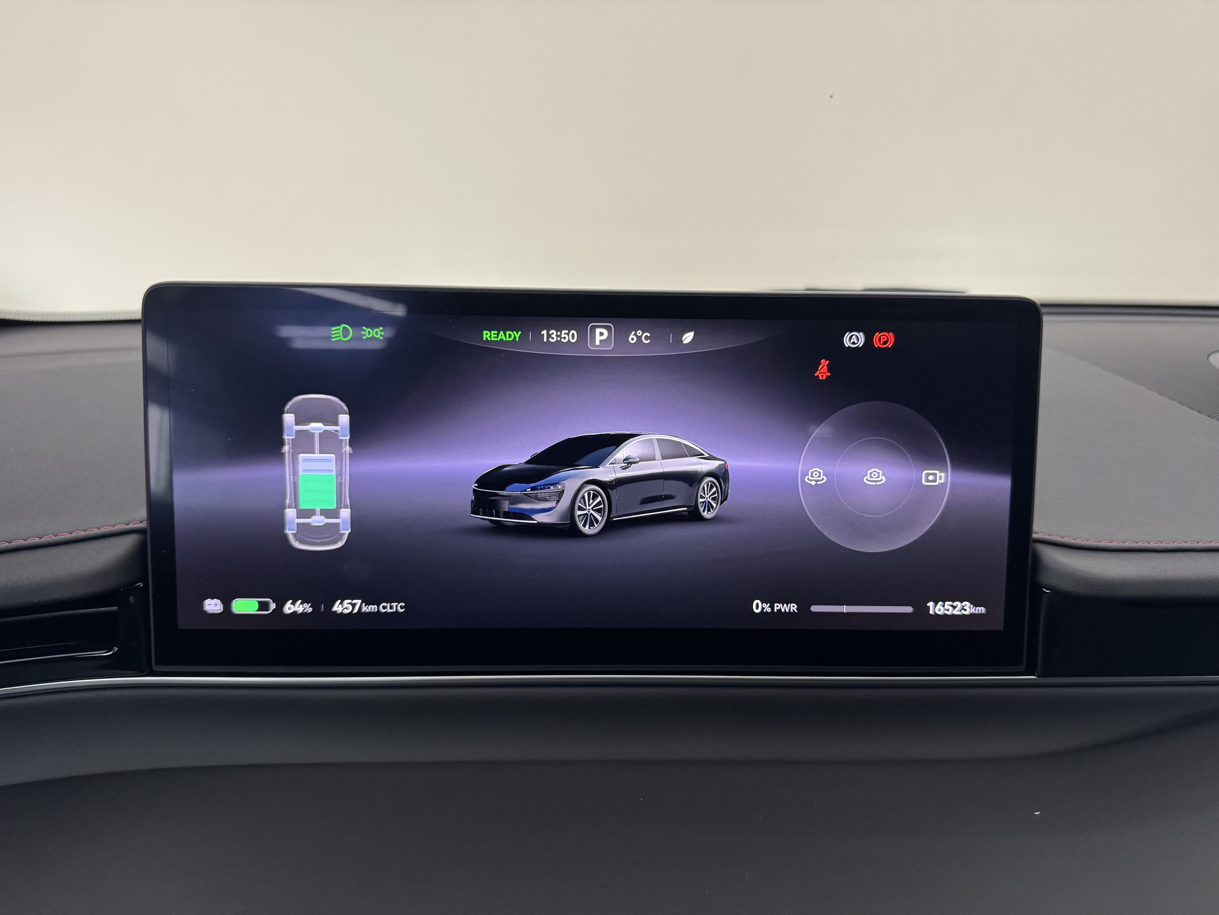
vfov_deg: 56.8
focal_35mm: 24
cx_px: 610
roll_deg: -2.1
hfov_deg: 71.6
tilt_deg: -18.2
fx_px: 845
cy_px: 458
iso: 400
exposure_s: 1/60
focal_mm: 6.76
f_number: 1.78
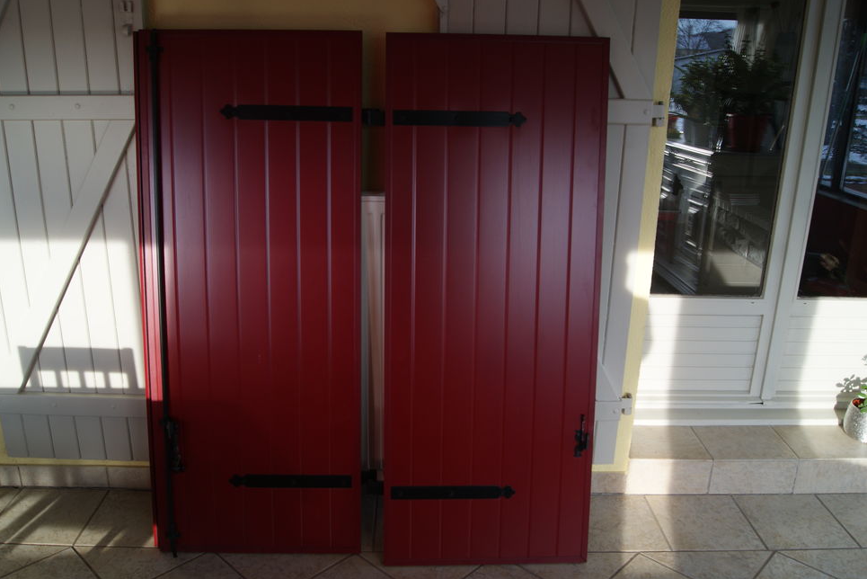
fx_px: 674
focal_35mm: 28
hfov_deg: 65.4
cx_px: 419
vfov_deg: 46.4
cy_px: 291
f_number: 5.6
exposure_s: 1/50
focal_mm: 18
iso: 100
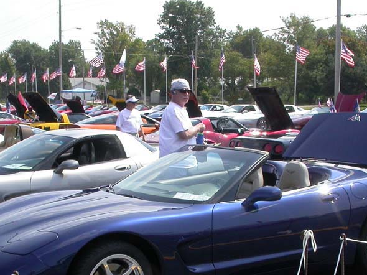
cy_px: 215
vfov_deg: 22.0
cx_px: 189
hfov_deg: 29.4
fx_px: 699
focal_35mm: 66
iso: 100
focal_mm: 7.85
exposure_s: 1/280
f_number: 6.7
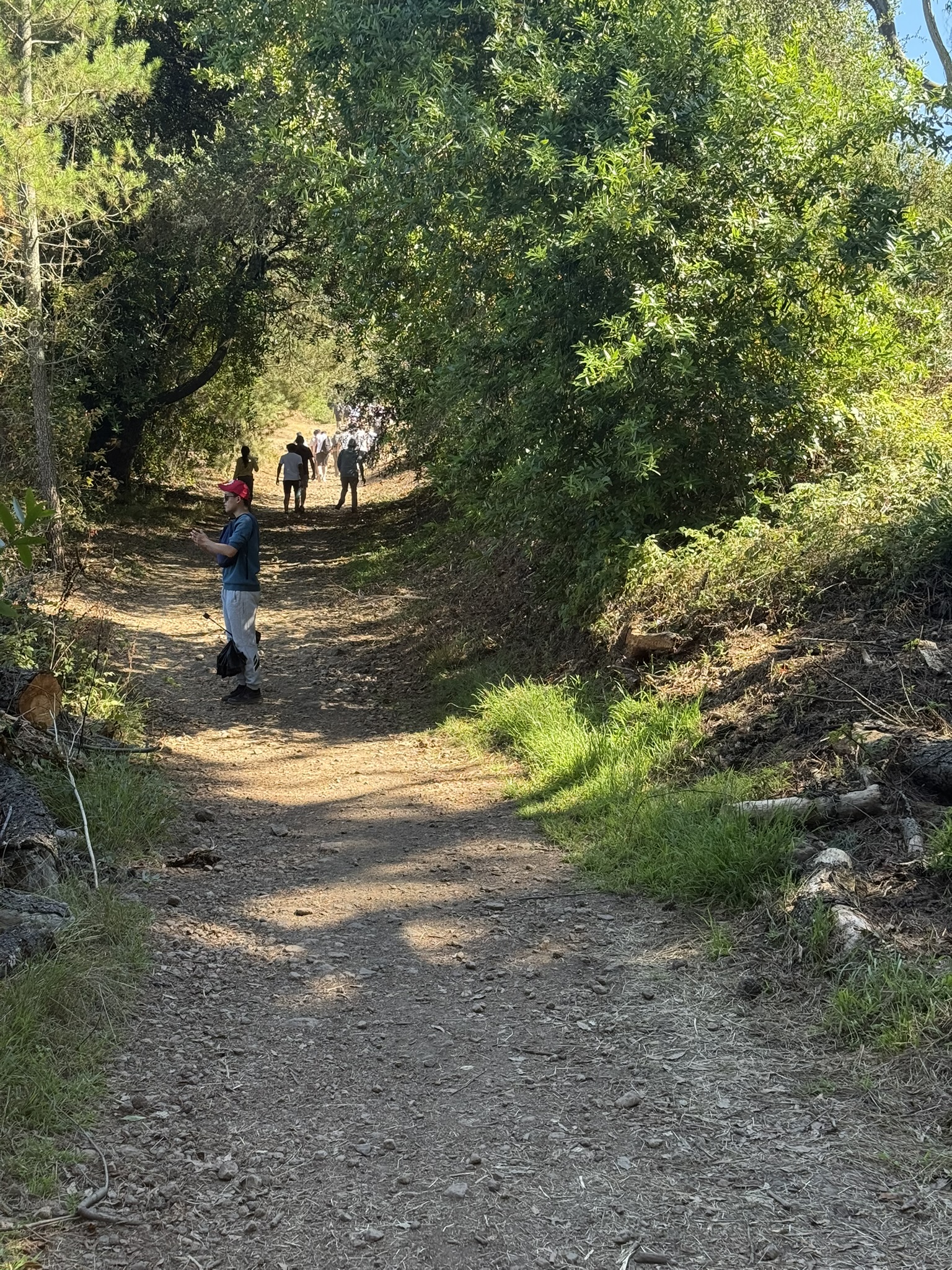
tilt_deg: +0.3
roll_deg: +2.0
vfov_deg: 39.7
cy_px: 635
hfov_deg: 30.3
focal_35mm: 48
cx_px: 476
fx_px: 1760
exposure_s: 1/439
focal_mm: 6.76
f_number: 1.78
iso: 100
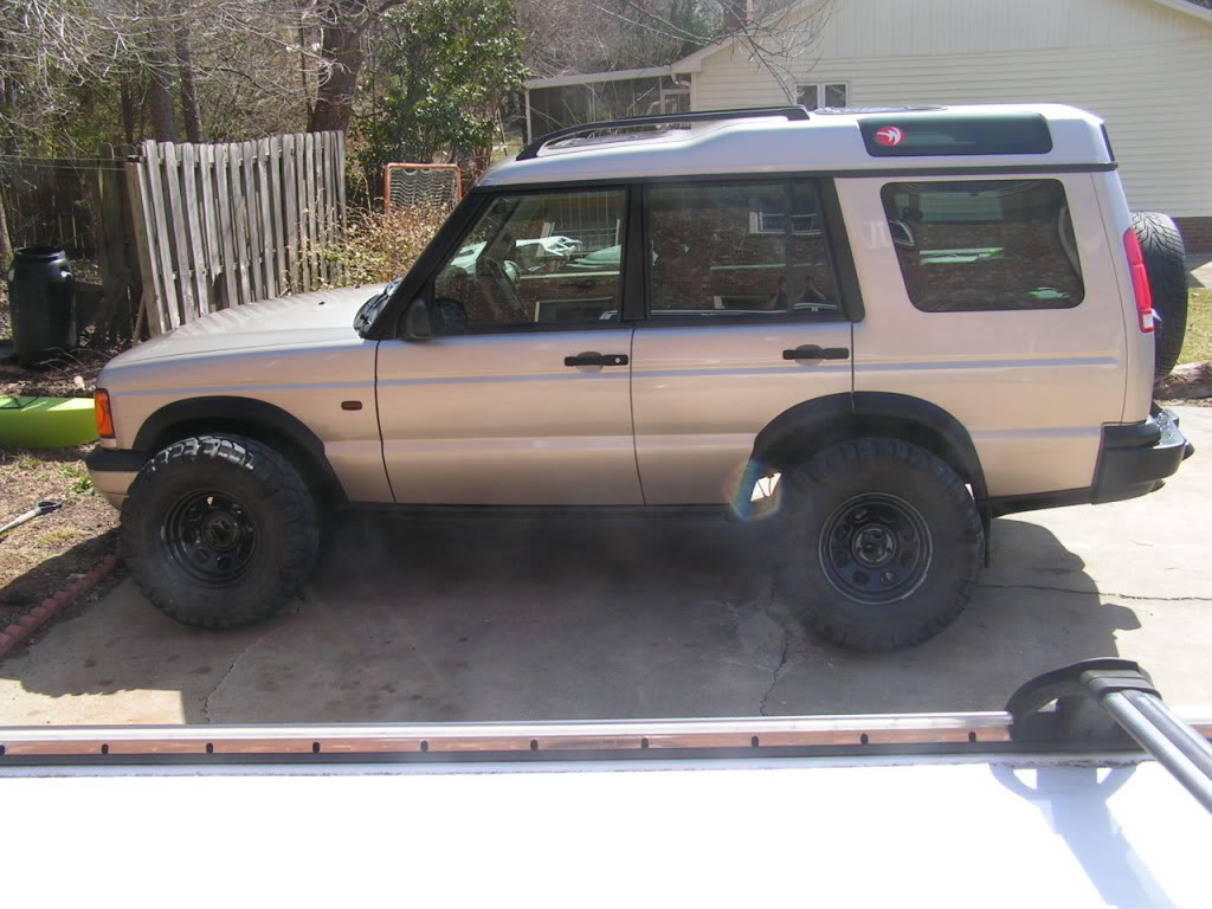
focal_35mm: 38
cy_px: 454
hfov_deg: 49.0
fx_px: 1330
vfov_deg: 37.7
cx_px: 606
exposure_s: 1/160
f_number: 5.6
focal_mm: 6.3
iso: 50
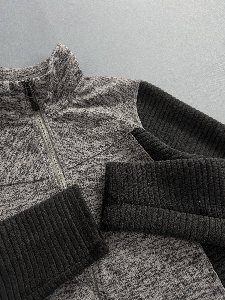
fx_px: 217
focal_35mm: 25
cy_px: 156
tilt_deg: -66.5
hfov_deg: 54.9
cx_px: 116
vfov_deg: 69.4
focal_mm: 6.76
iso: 160
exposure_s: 1/60
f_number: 1.78
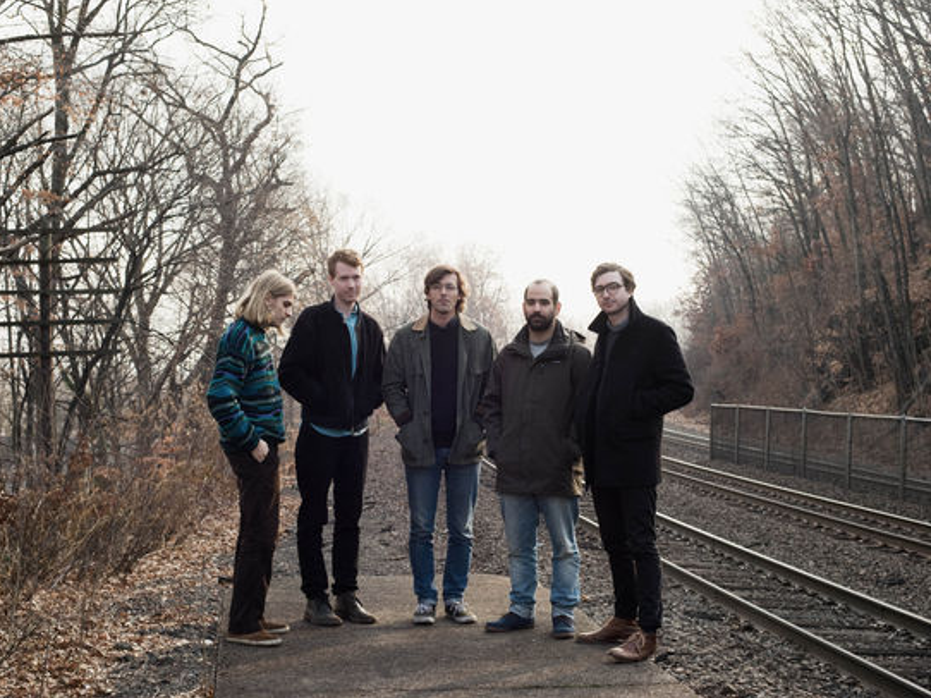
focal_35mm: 55
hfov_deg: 34.9
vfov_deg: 26.5
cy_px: 352
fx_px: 1479
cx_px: 447
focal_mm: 50
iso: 400
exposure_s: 1/320
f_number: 7.1
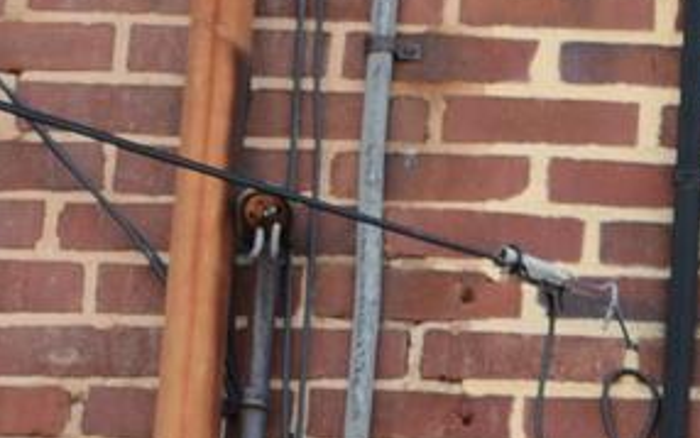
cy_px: 1250
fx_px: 4580
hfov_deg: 8.1
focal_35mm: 240
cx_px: 1677
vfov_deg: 5.2
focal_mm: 22
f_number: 4
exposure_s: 1/125
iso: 100
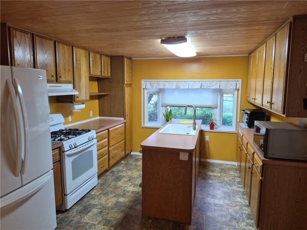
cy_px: 115
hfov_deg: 73.9
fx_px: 204
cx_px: 154
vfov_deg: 58.9
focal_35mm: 23
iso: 200
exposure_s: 1/120
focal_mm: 5.4
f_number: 1.8
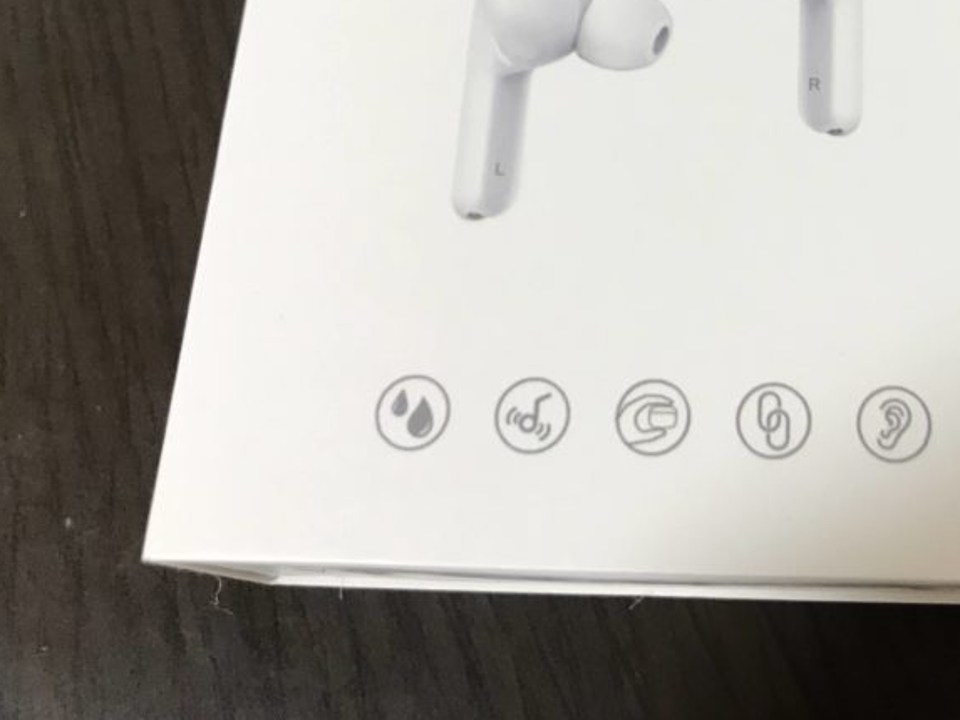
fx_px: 1387
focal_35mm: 50
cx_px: 796
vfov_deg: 28.1
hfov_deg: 36.6
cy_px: 82
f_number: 1.8
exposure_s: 1/20
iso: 40
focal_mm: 3.99
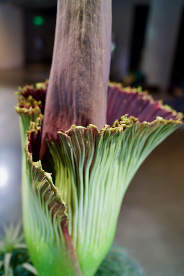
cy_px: 138
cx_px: 92
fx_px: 268
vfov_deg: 54.4
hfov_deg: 37.8
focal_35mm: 35
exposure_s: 1/40
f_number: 2
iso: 100
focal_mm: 35
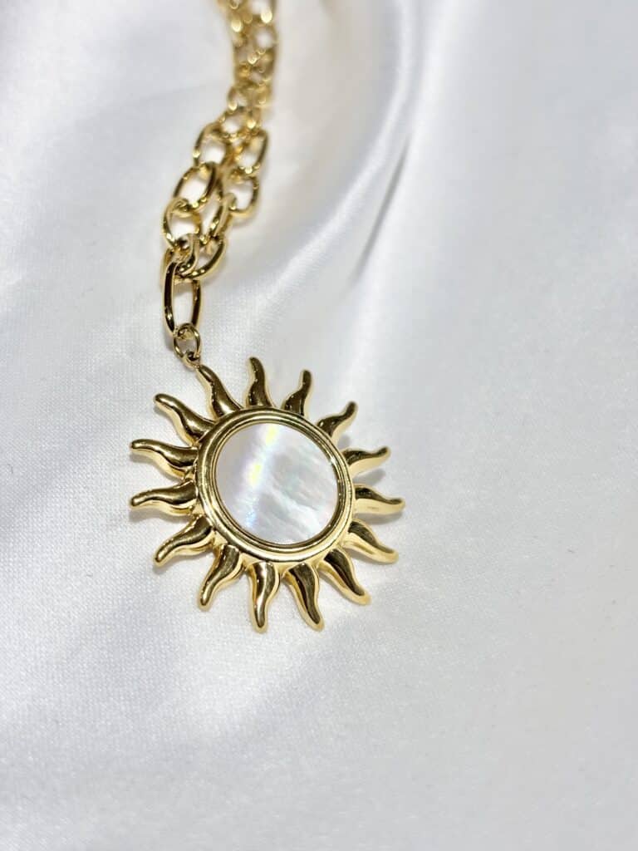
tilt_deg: -38.9
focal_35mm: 52
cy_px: 426
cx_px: 319
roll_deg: +16.7
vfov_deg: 36.8
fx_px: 1278
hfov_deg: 28.0
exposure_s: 1/380
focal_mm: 5.96
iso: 32
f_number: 1.6
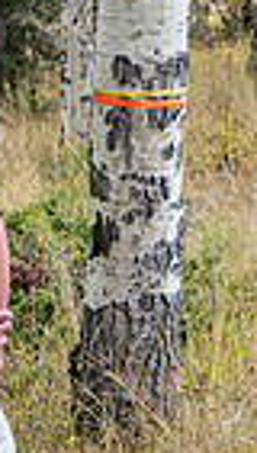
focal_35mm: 200
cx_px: -183
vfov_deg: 10.7
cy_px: 341
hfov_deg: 6.0
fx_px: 2407
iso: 400
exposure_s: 1/160
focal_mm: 60
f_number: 6.3
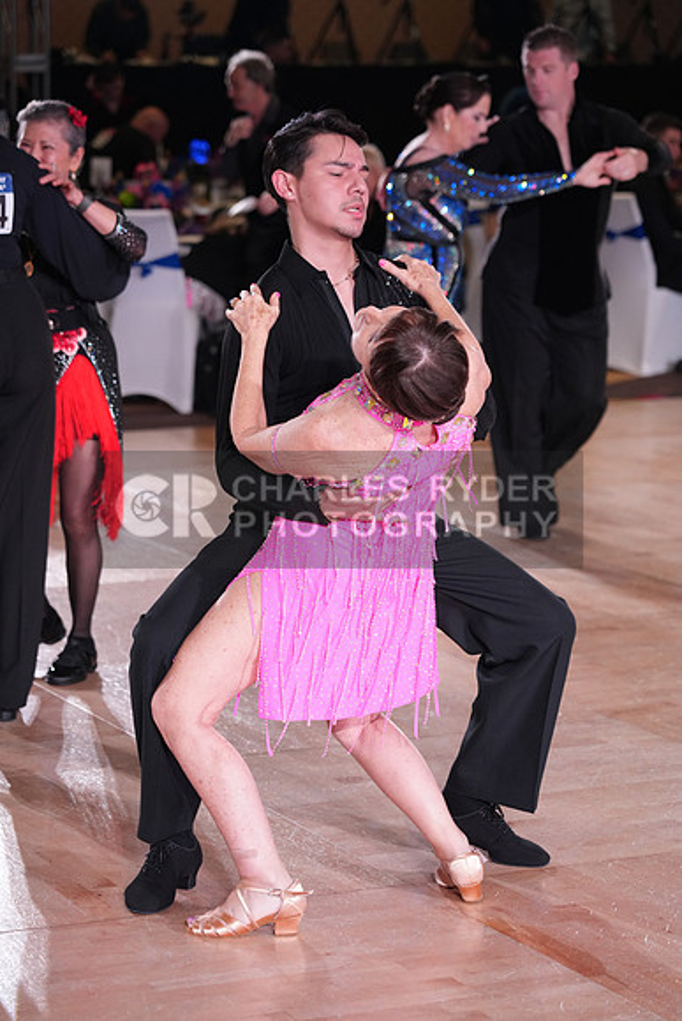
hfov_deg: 13.3
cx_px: 341
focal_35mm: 103
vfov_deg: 19.8
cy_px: 510
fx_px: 2925
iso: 2500
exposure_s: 1/500
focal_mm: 103
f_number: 4
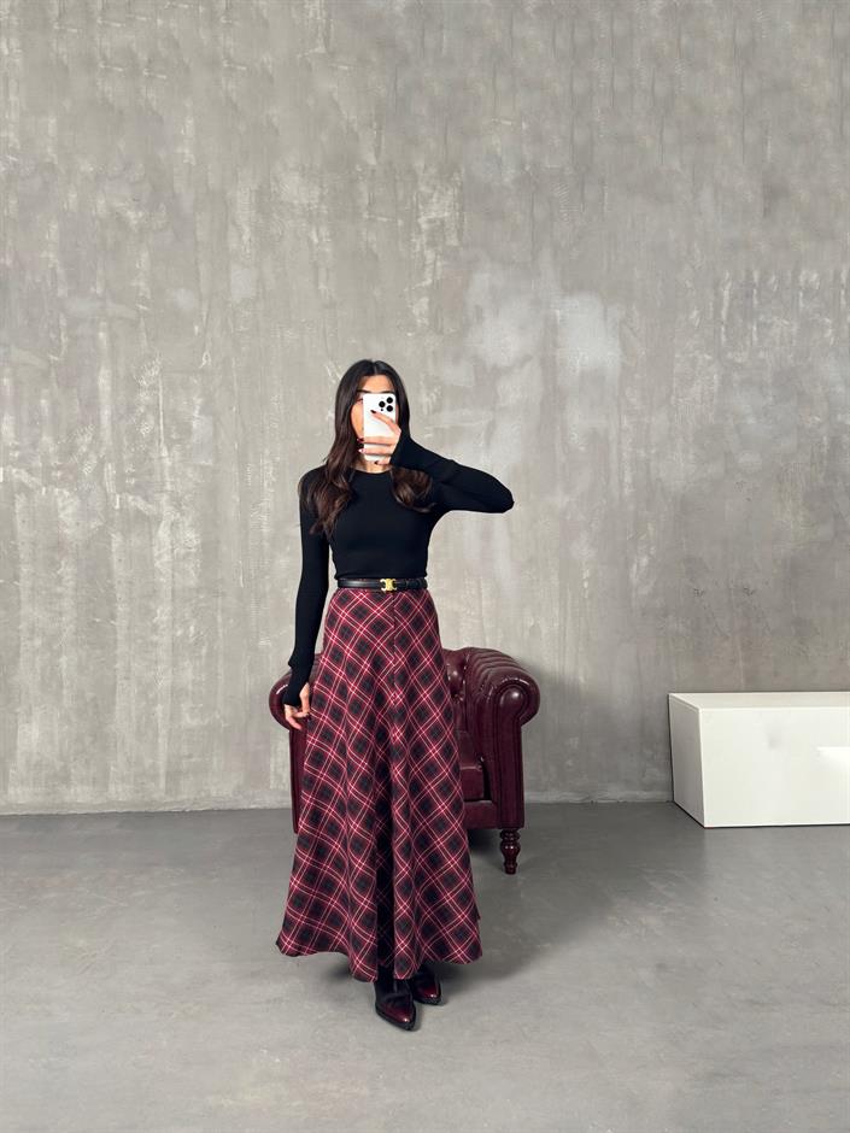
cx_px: 425
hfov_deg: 56.8
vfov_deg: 71.6
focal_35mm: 24
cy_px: 566
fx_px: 786
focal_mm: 6.76
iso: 200
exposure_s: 1/119
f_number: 1.78
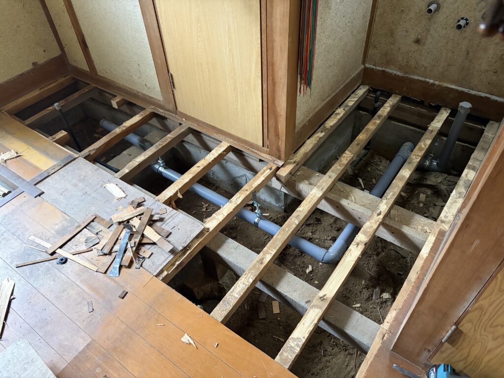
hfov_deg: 67.3
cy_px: 189
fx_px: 379
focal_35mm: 26
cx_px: 252
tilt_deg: -45.7
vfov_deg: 53.1
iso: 500
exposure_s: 1/50
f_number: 1.6
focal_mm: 5.96
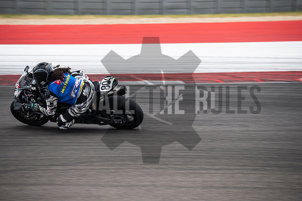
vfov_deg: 6.8
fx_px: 1695
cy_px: 100
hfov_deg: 10.2
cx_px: 151
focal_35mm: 202
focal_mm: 134.4
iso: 160
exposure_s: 1/250
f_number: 4
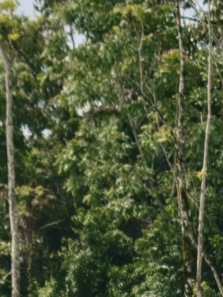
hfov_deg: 5.0
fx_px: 2543
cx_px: 109
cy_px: 729
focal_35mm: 296
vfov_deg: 6.4
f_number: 1.9
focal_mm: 6.67
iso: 50
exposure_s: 1/1400
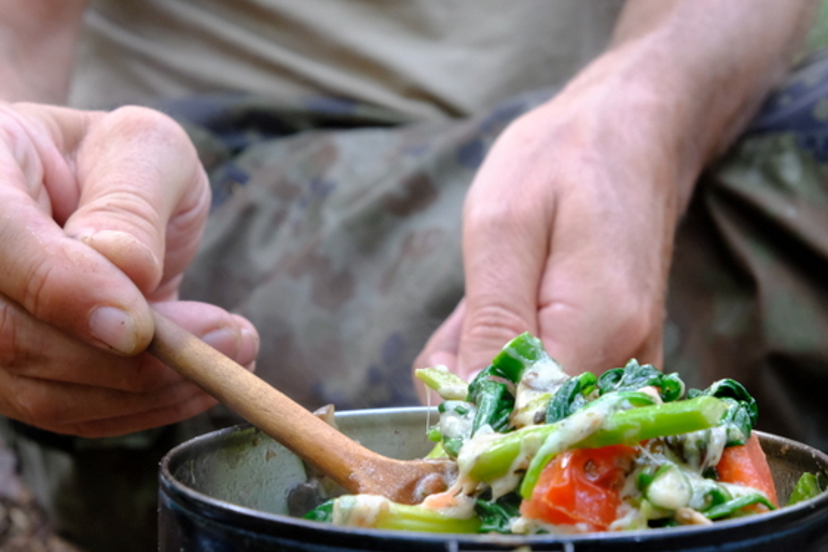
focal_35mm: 73
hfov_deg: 27.7
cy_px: 305
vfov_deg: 18.7
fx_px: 1679
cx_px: 412
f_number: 9
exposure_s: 1/25
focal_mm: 42.5
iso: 3200
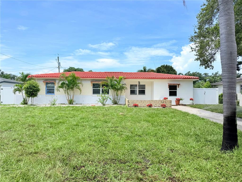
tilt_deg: +1.6
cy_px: 91
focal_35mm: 24
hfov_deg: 71.6
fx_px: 168
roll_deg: -1.2
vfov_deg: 56.8
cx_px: 121
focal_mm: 6.76
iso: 80
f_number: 1.78
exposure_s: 1/4405
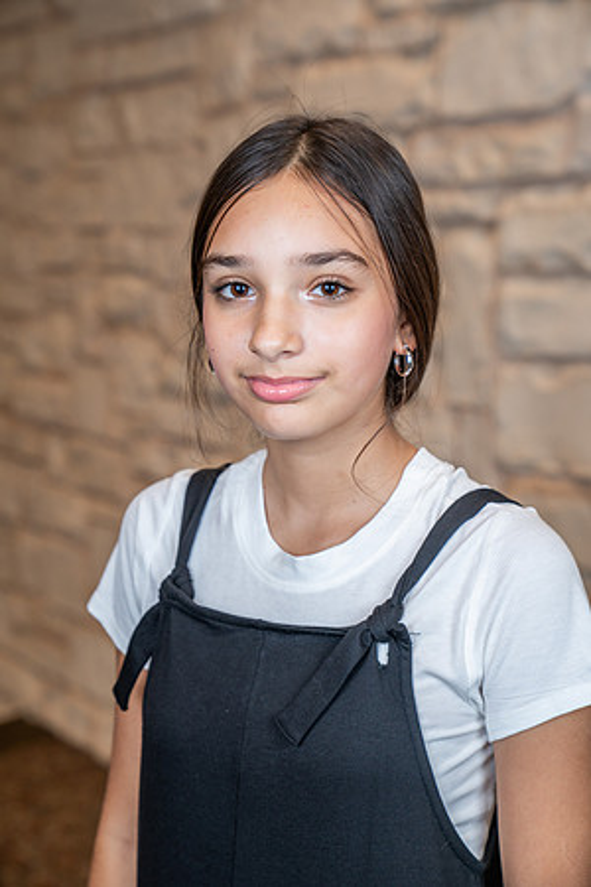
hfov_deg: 19.5
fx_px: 1724
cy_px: 444
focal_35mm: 70
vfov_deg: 28.8
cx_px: 296
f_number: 4.5
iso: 400
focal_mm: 70
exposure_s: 1/200
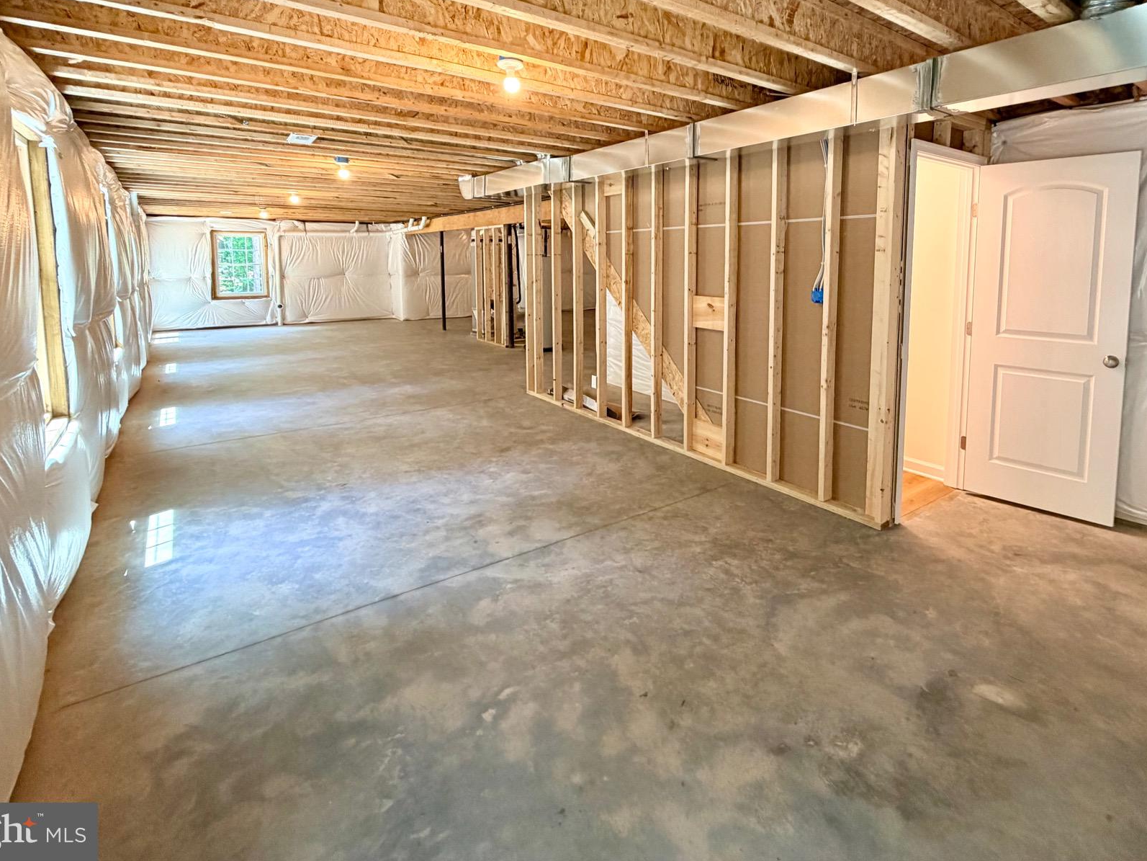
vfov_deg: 70.1
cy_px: 308
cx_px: 655
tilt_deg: -4.8
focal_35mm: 18
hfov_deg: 87.2
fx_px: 596
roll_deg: +0.1
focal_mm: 2.22
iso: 200
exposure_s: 1/60
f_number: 2.2
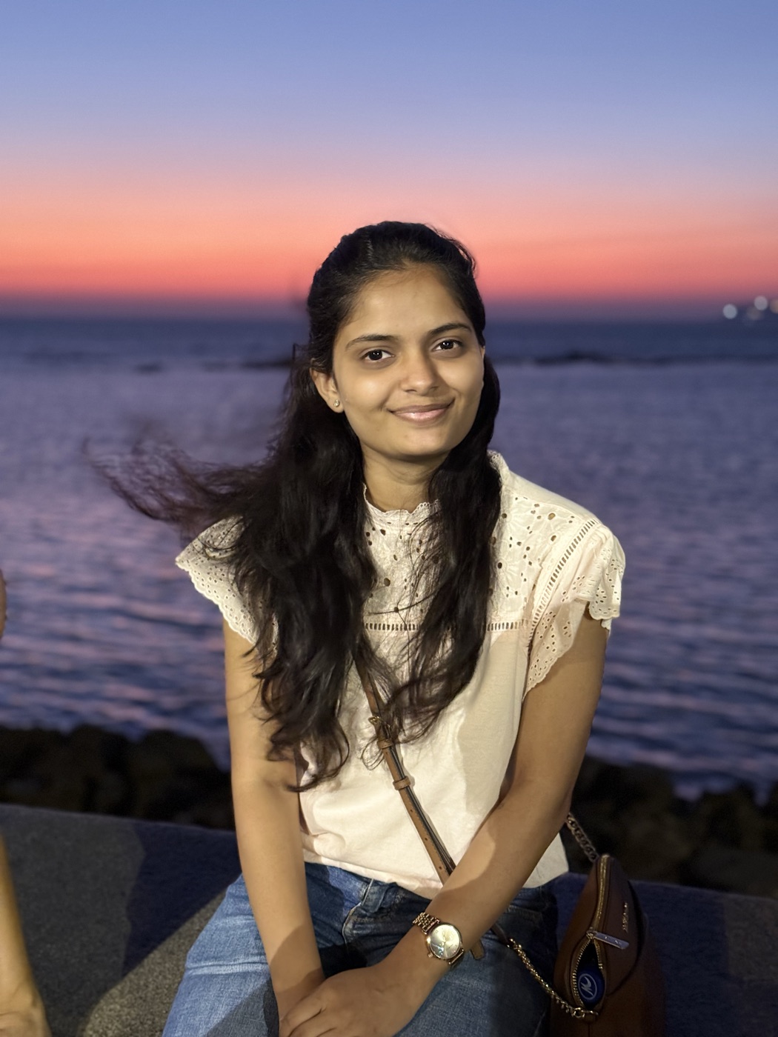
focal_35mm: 48
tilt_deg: -7.5
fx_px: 1438
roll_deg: -0.4
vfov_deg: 39.7
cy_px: 518
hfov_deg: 30.3
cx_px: 389
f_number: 1.78
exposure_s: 1/20
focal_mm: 6.76
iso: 800
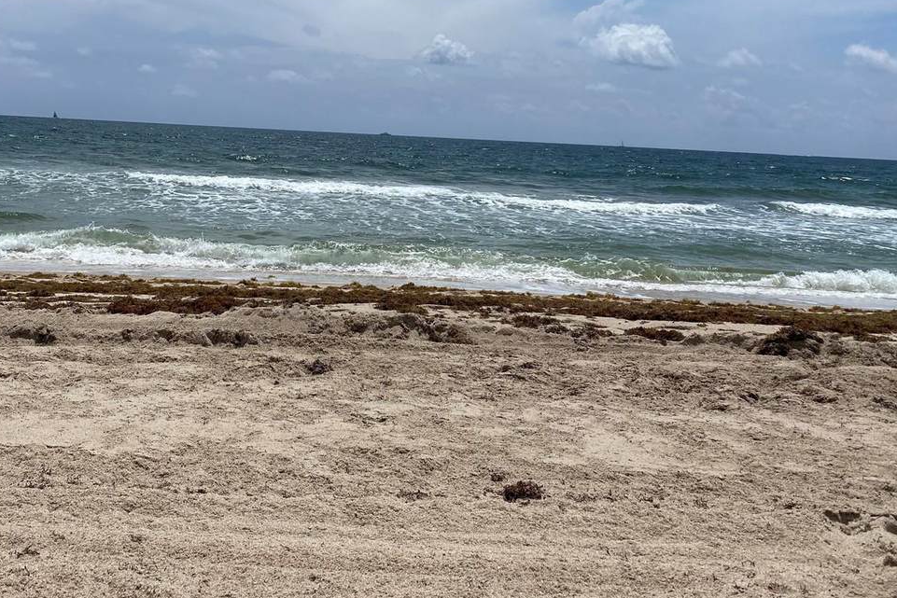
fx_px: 897
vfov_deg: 36.3
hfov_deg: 52.5
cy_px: 171
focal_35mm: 36
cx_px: 331
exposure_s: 1/10417
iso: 32
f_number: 1.8
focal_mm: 4.25
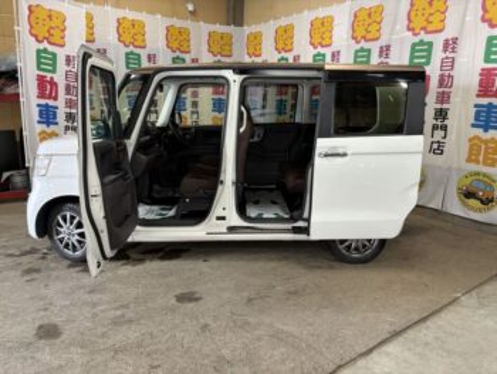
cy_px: 187
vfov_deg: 53.1
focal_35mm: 26
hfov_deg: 67.3
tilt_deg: -12.3
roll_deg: -0.8
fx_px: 374
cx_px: 248
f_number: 1.6
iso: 200
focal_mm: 5.96
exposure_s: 1/60
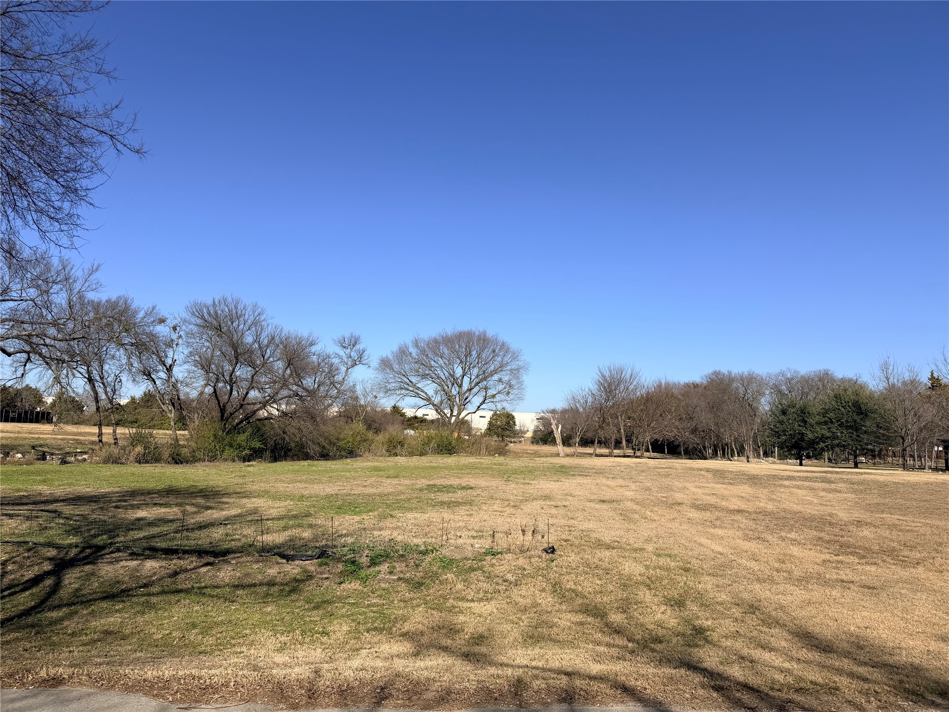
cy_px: 356
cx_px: 474
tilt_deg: +8.3
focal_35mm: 24
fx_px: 658
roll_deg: -1.1
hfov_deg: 71.6
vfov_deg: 56.8
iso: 80
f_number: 1.78
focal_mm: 6.76
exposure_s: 1/6173
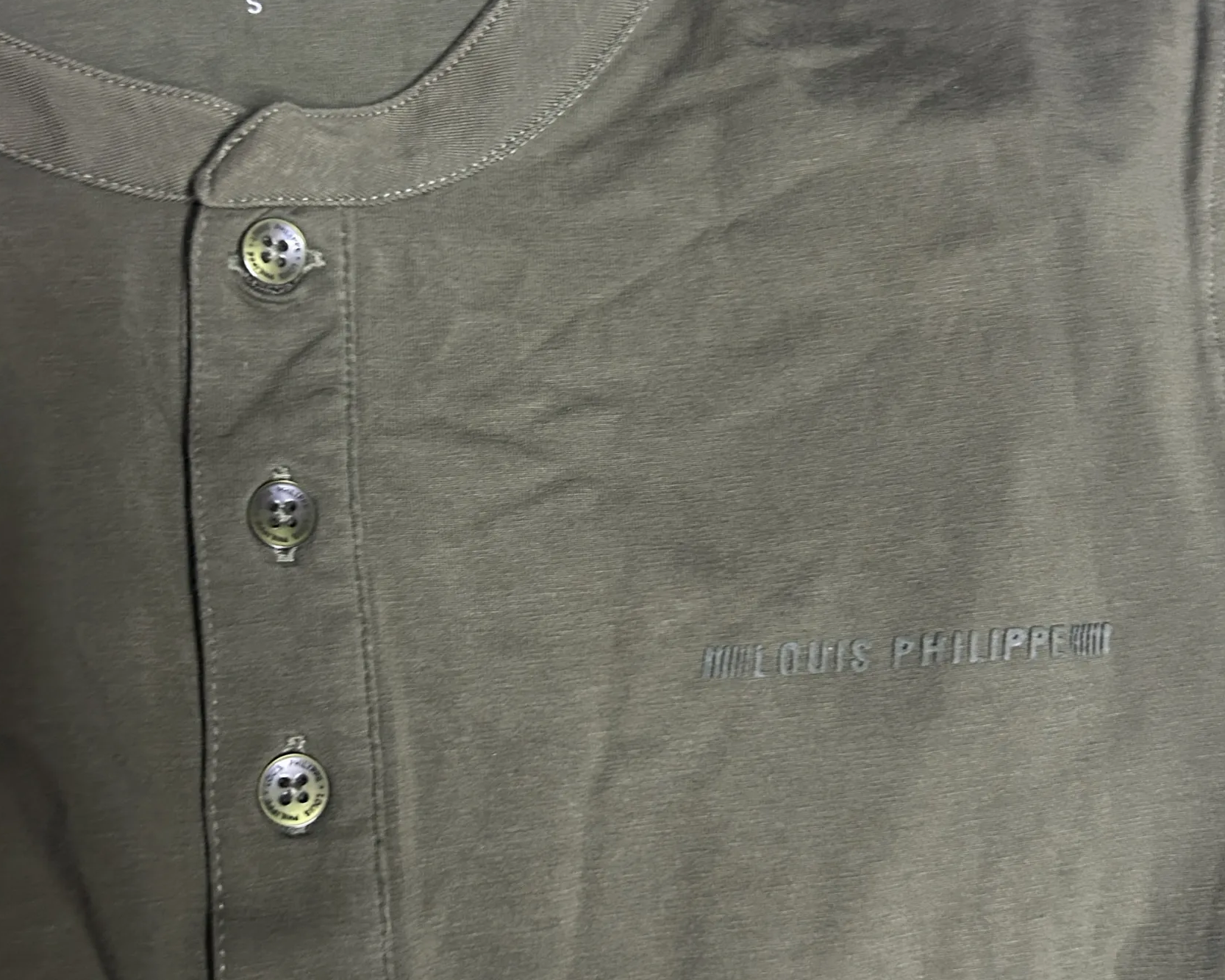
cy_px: 457
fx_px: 1414
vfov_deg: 38.2
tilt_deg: -67.0
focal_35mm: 39
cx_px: 522
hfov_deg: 46.7
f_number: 1.5
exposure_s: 1/33
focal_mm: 5.7
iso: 500
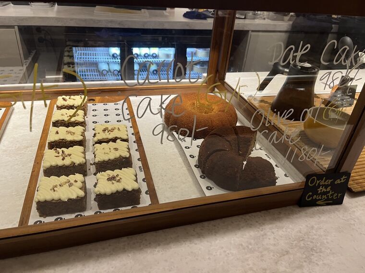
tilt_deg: -32.1
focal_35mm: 26
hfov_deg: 67.3
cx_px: 182
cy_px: 136
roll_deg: -5.8
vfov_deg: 53.1
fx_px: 274
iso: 125
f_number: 1.6
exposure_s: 1/50
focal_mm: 5.1
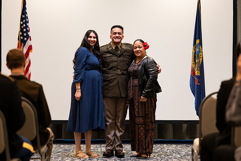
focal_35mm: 85
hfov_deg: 23.9
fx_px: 569
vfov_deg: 16.1
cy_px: 80
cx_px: 120
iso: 640
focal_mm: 85
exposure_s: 1/125
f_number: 1.8
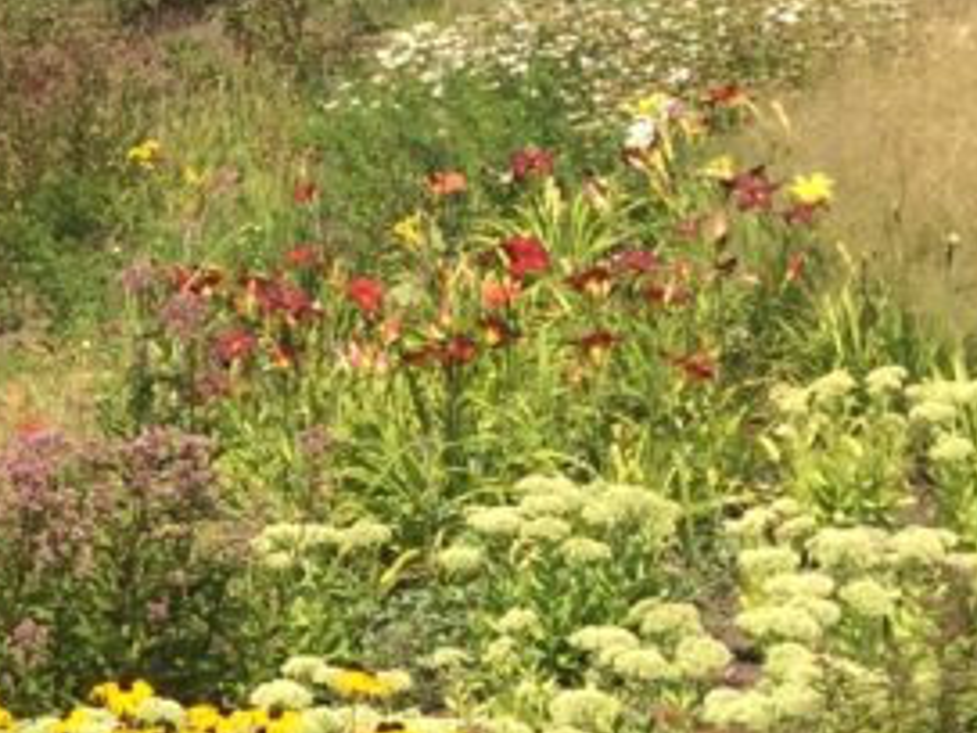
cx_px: -625
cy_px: 424
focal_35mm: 109
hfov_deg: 16.0
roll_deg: -0.2
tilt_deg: -13.2
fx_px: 3076
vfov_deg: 13.6
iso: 32
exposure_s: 1/2053
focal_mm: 4.15
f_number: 2.2
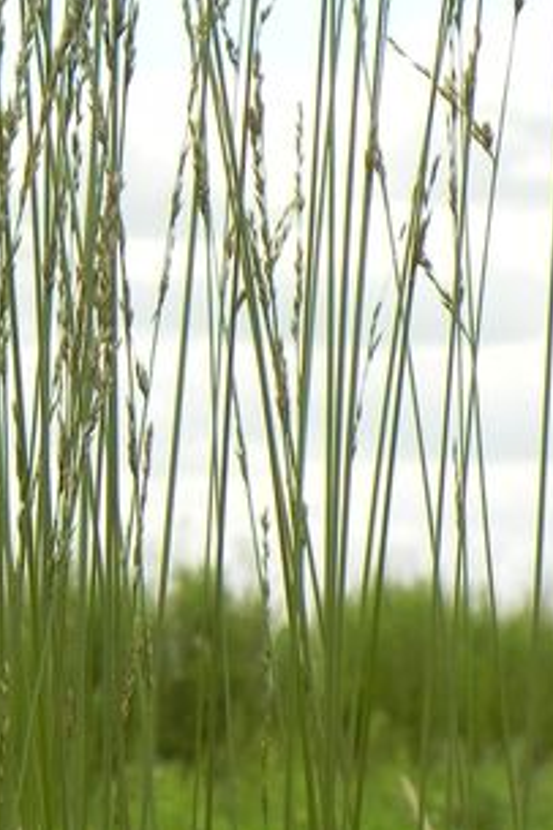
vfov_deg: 6.5
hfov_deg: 4.3
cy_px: 215
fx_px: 7358
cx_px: -142
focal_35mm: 319
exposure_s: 1/640
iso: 160
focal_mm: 20.8
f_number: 4.5
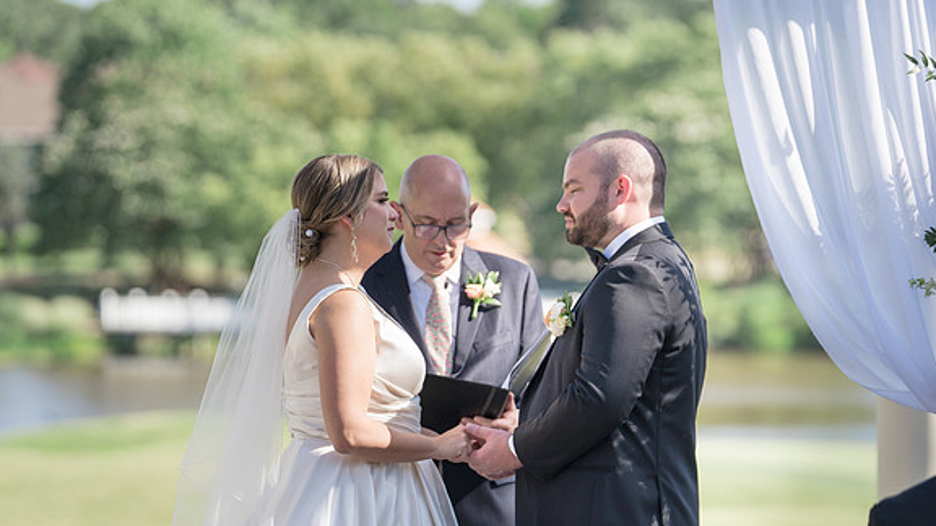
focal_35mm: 215
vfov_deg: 5.6
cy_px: 280
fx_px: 5336
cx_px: 464
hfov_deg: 10.0
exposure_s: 1/640
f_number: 4
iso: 100
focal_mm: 186
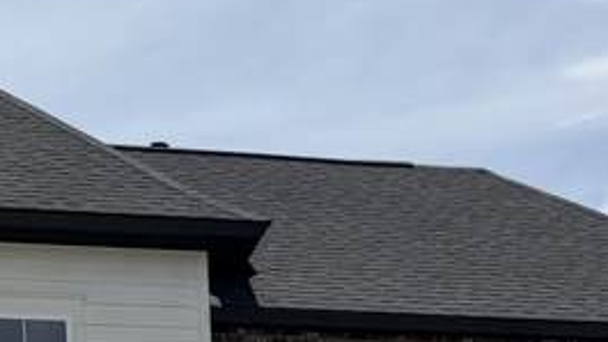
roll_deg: +3.1
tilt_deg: +5.5
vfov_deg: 8.4
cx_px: 546
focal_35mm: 137
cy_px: 700
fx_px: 2208
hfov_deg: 15.5
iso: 50
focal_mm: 5.96
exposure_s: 1/7813
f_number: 1.6
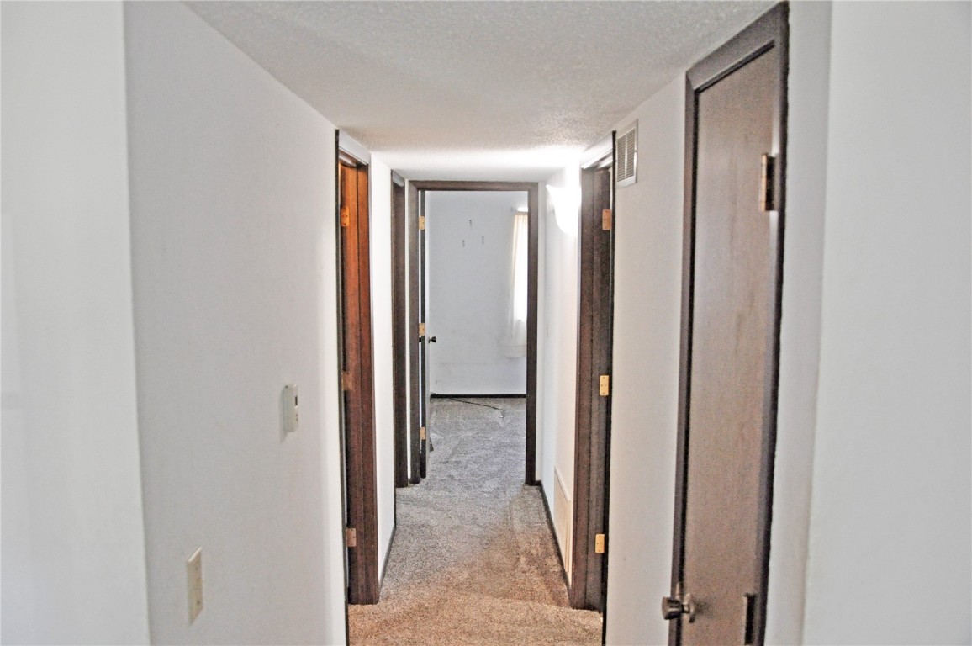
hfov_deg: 59.5
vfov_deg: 41.6
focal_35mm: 32
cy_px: 323
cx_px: 486
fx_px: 850
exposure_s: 1/80
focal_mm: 21
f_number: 4
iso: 1600
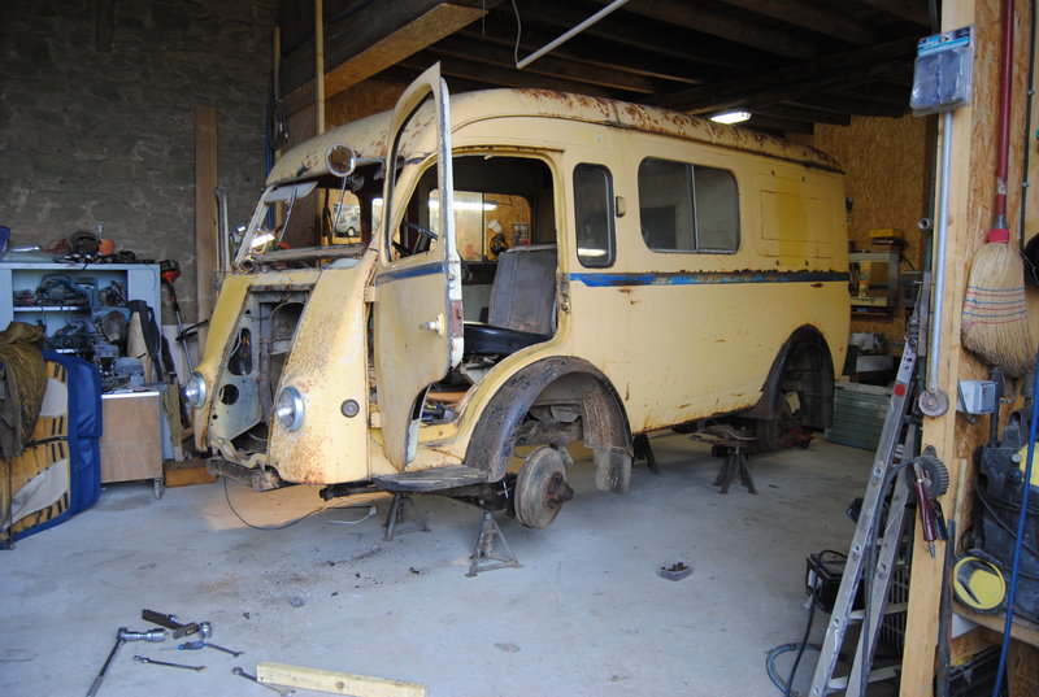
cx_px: 520
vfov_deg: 48.1
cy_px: 348
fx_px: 781
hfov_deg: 67.3
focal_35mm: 27
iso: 200
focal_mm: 18
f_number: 4
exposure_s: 1/60
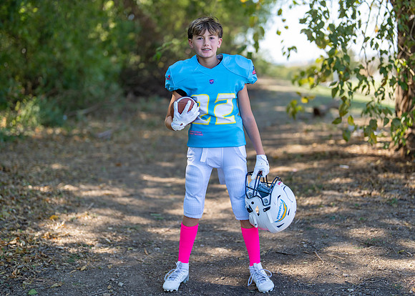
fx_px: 703
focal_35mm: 60
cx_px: 223
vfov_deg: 23.8
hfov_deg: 32.9
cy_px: 143
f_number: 1.2
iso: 100
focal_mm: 50
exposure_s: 1/1250
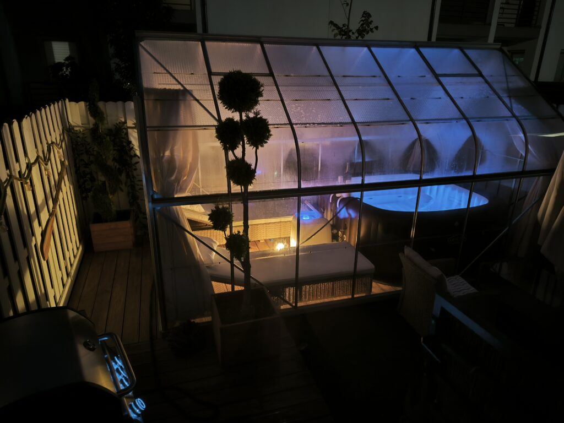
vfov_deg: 56.8
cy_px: 212
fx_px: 391
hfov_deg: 71.6
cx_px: 282
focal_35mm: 24
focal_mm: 6.92
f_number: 1.9
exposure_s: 1/14.3
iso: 4000
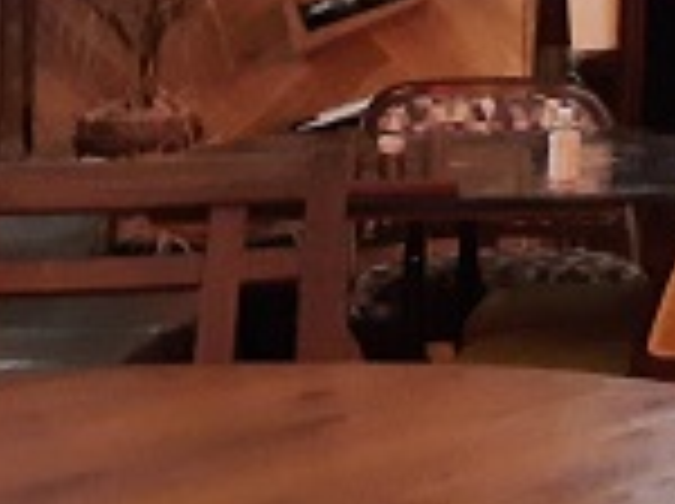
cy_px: -110
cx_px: 1449
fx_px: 2278
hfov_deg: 13.7
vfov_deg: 12.3
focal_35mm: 117
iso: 800
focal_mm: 4.6
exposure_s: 1/20
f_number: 2
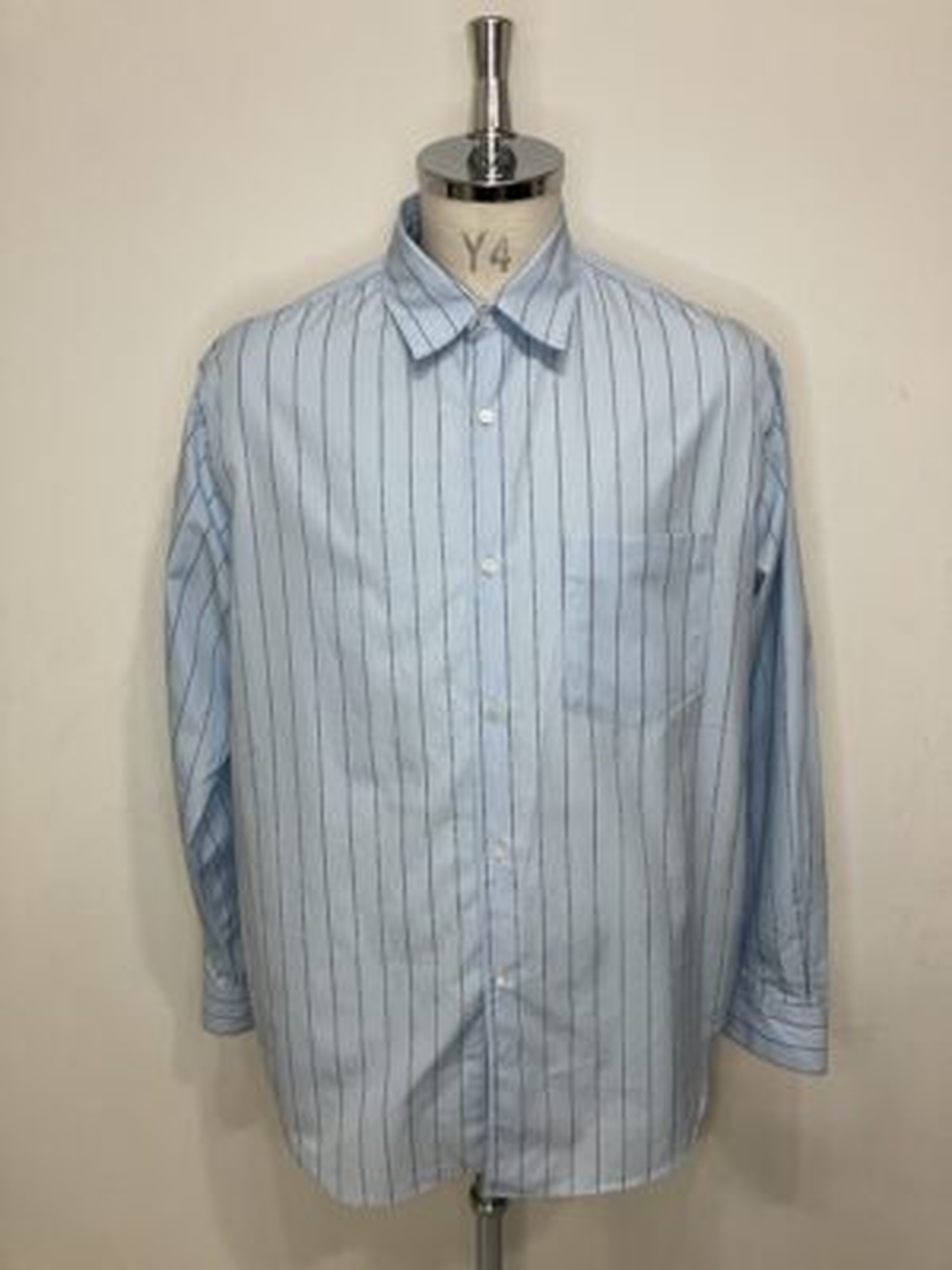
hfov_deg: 49.7
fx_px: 1027
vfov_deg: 63.4
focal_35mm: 28
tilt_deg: -16.8
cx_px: 476
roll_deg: +0.9
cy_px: 635
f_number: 1.8
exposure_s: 1/50
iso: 50
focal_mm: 3.99
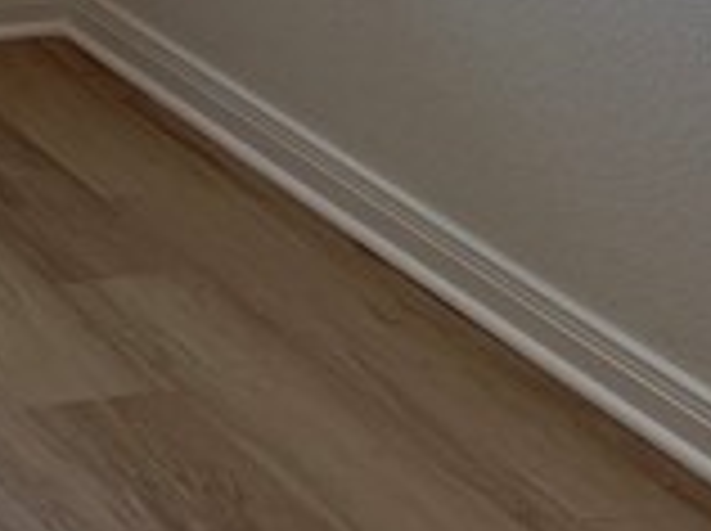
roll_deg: +0.4
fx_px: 3199
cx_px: -608
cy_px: -724
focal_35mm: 156
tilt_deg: -4.5
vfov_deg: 8.7
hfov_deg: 11.6
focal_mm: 6.76
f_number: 1.78
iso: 80
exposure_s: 1/186
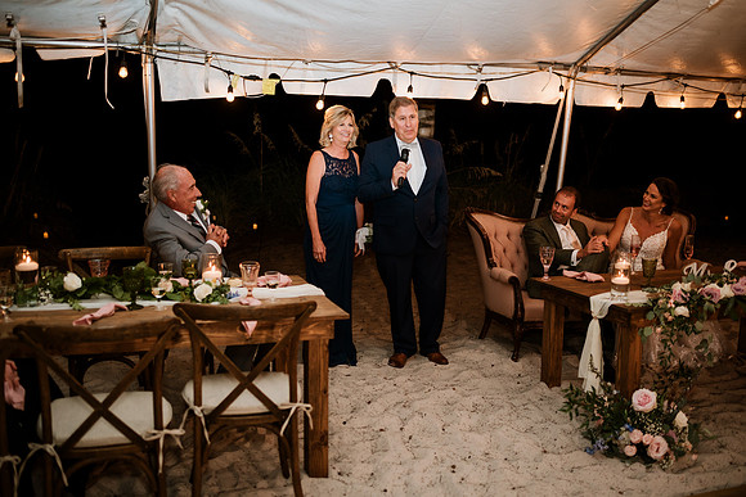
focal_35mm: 35
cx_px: 373
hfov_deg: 54.4
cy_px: 248
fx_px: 725
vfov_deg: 37.9
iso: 500
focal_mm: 35
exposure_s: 1/200
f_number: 2
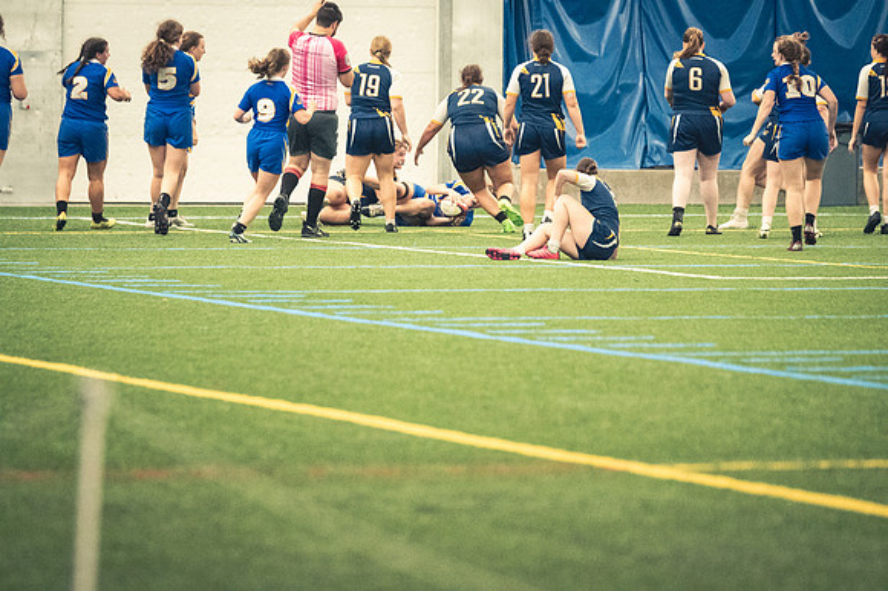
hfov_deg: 6.9
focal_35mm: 300
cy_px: 296
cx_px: 444
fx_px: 7395
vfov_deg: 4.6
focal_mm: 200
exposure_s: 1/500
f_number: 2.8
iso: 12800
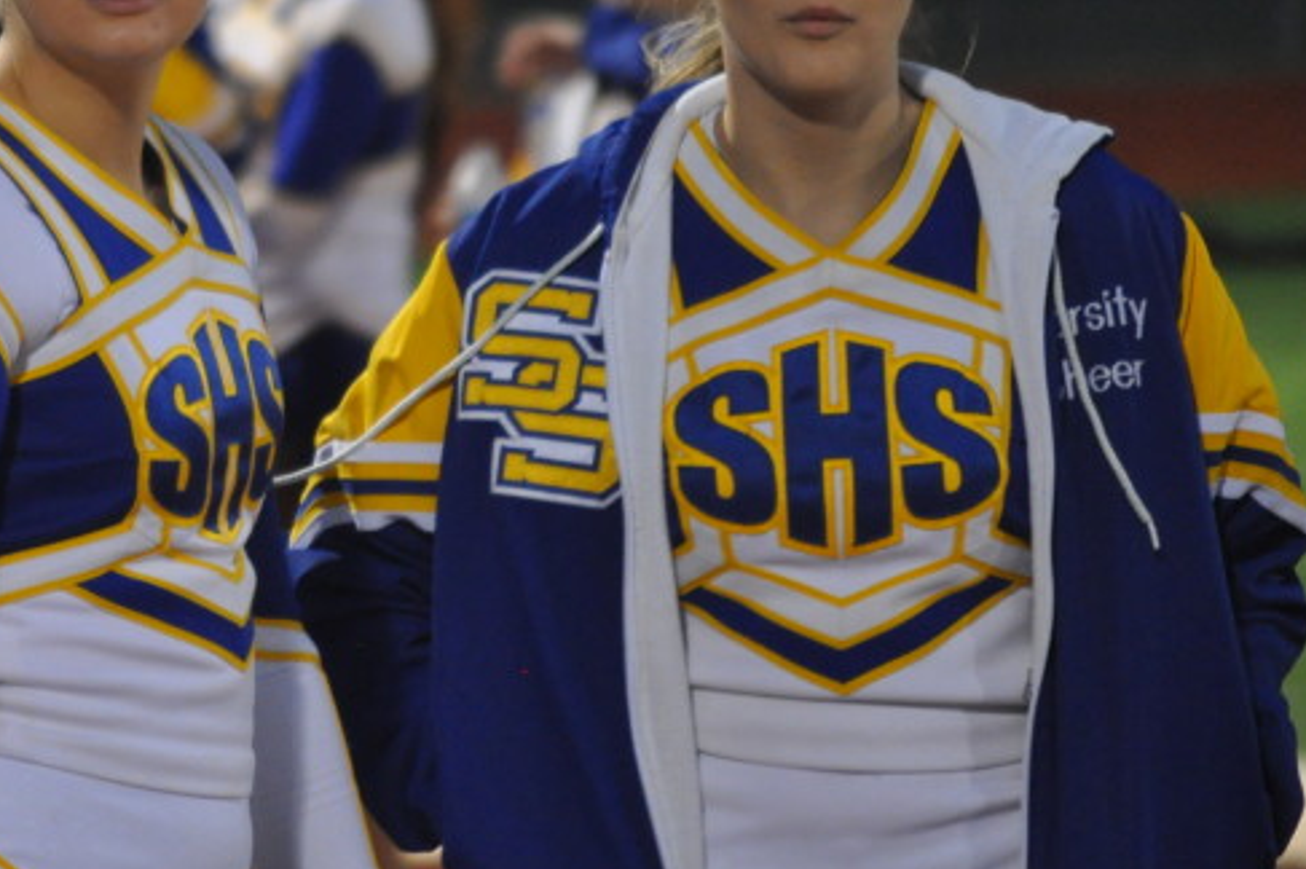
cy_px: 115
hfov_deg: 3.7
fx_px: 20084
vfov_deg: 2.5
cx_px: 153
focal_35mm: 554
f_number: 5.6
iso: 1600
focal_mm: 180
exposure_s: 1/60
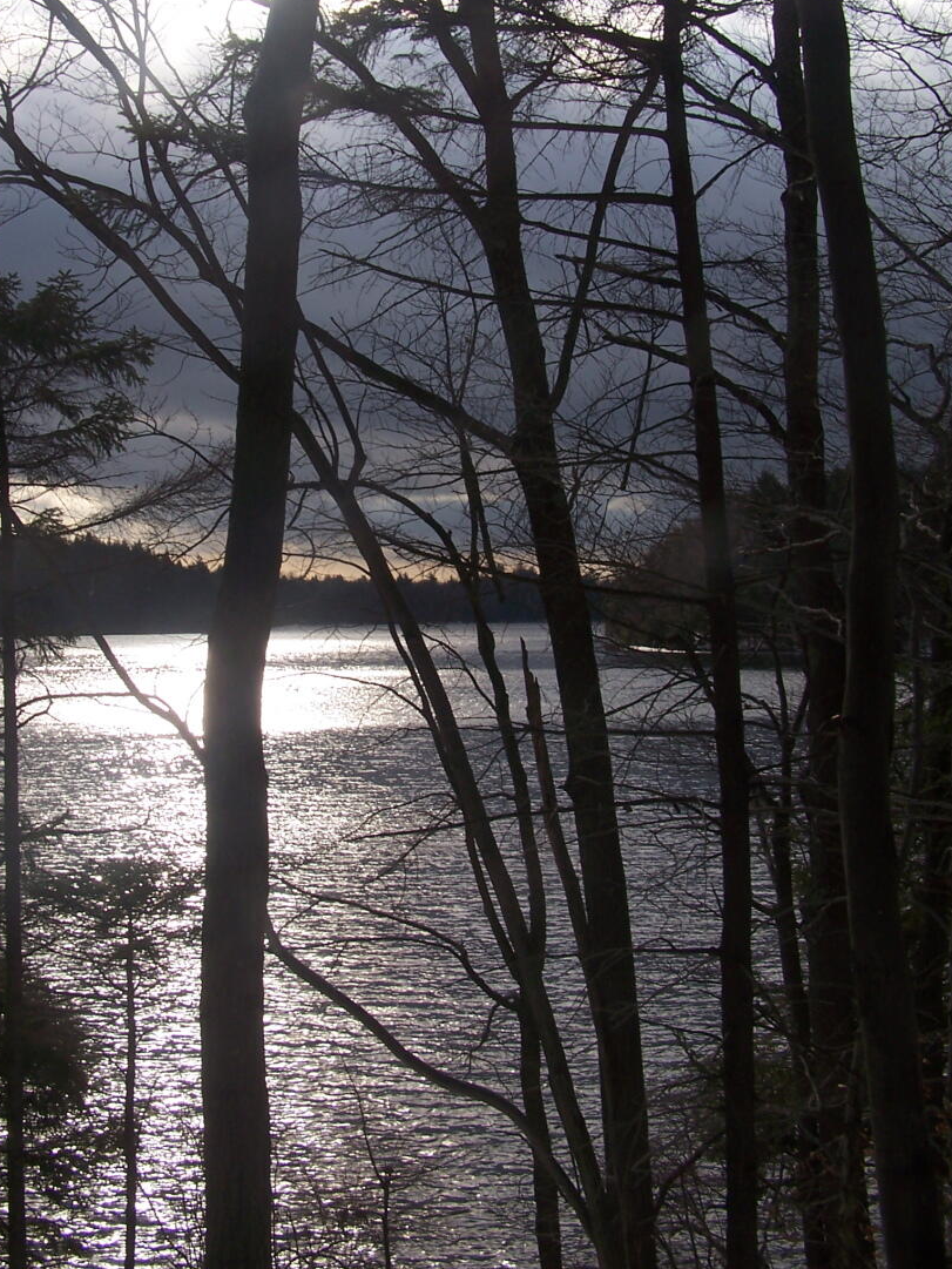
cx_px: 378
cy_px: 511
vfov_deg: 39.5
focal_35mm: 48
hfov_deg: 30.2
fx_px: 1760
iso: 80
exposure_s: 1/640
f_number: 5.6
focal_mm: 6.3
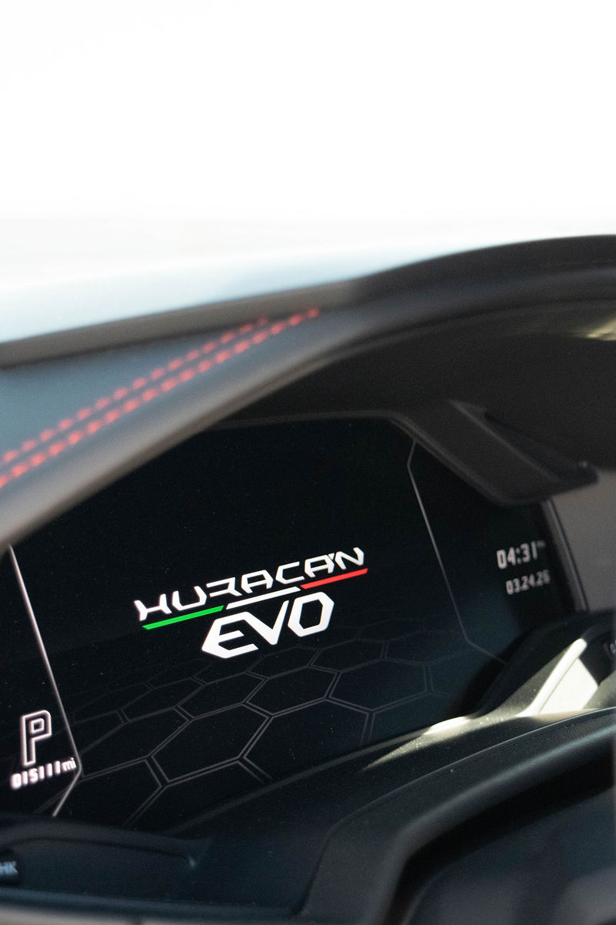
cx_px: 258
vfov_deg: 29.1
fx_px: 1771
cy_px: 583
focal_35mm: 69
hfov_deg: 19.7
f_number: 4.8
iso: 2800
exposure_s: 1/500
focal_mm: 36
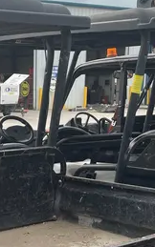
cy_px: 217
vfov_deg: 25.7
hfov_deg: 16.2
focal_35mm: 78
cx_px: -22
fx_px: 527
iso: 50
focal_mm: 4.2
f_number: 1.6
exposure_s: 1/564
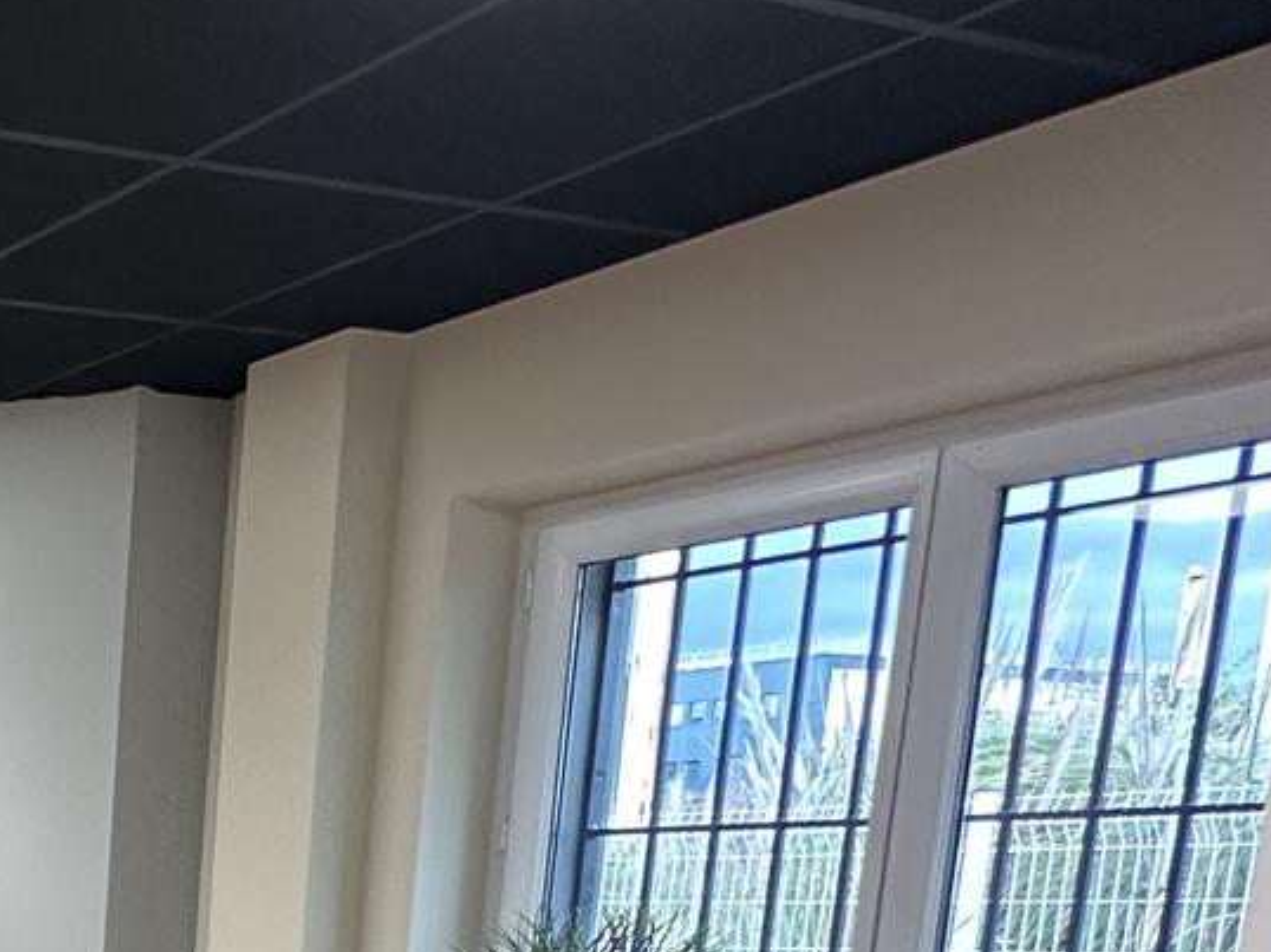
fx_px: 1835
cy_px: 1231
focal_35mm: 50
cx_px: -652
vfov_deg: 25.2
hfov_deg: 26.8
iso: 200
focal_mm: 2.22
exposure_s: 1/100
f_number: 2.2
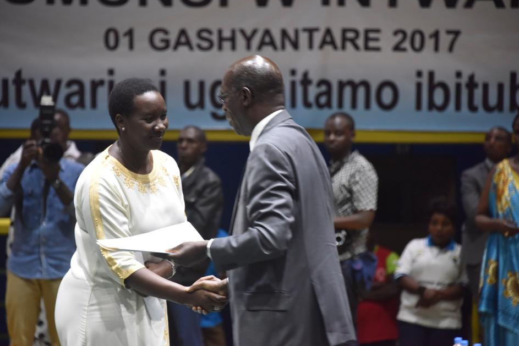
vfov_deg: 6.5
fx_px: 3057
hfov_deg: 9.7
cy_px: 169
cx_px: 257
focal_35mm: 212
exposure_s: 1/100
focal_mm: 200
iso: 2500
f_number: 5.6
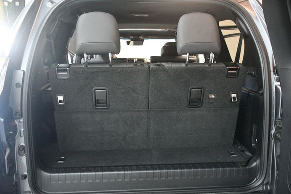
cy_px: 97
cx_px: 146
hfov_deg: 62.0
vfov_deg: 43.6
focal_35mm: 30
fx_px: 242
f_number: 3.5
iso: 4500
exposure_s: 1/60
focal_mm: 20
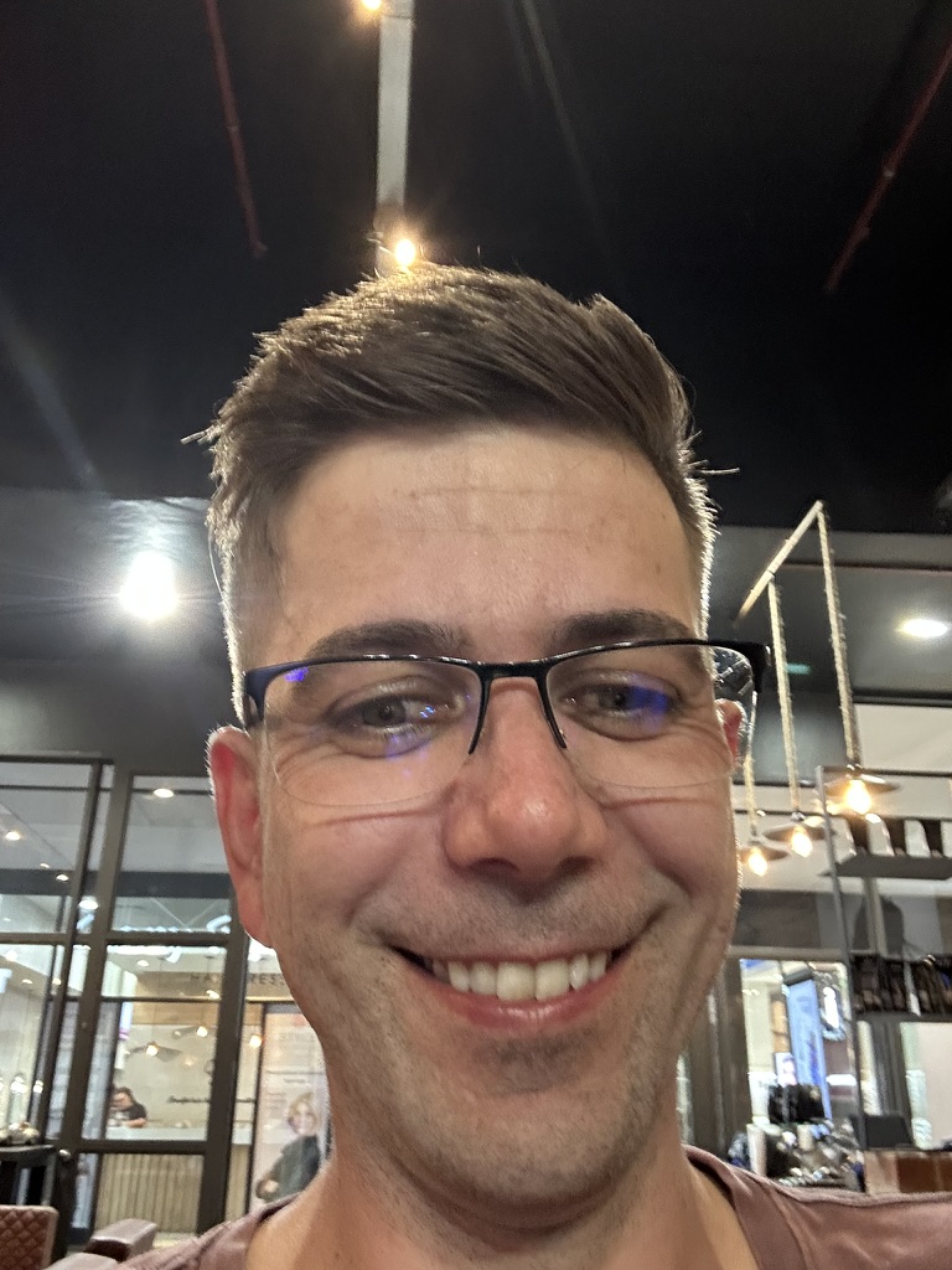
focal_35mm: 30
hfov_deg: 46.8
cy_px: 635
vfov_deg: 60.0
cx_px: 476
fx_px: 1100
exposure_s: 1/25
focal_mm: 2.69
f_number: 1.9
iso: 320
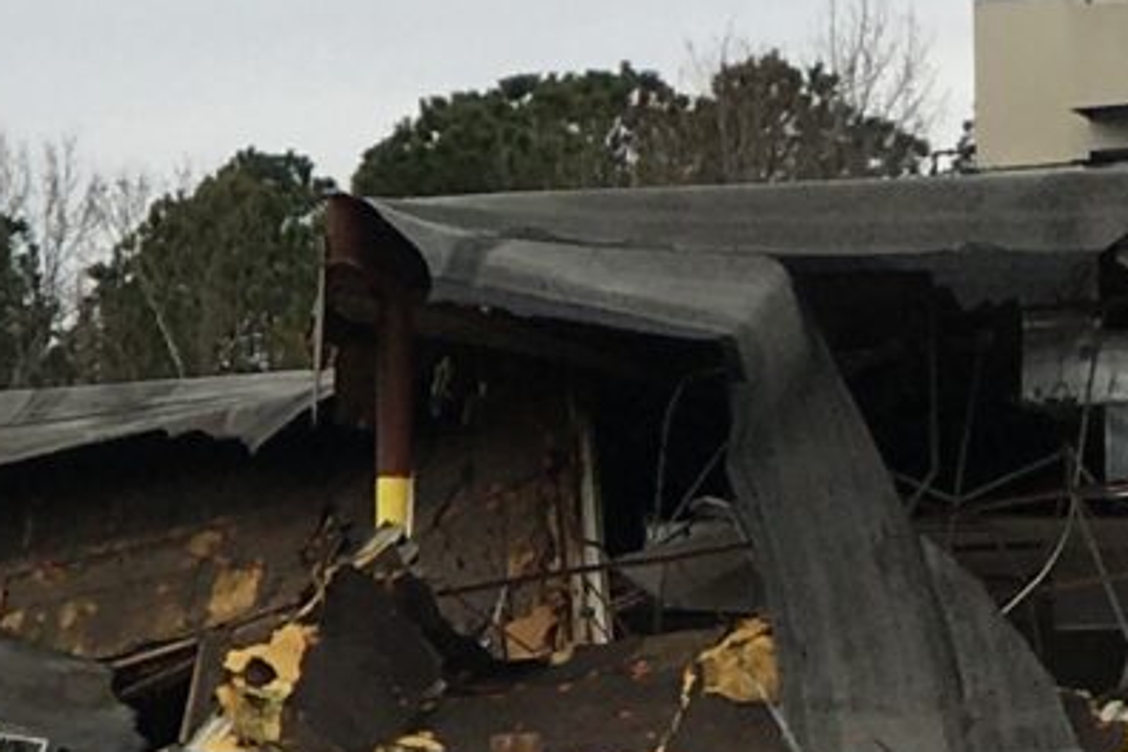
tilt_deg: +6.2
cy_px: 561
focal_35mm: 195
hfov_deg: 9.4
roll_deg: -0.7
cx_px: -1541
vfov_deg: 7.0
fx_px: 6110
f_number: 2.2
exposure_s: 1/1672
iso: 25
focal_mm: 4.15
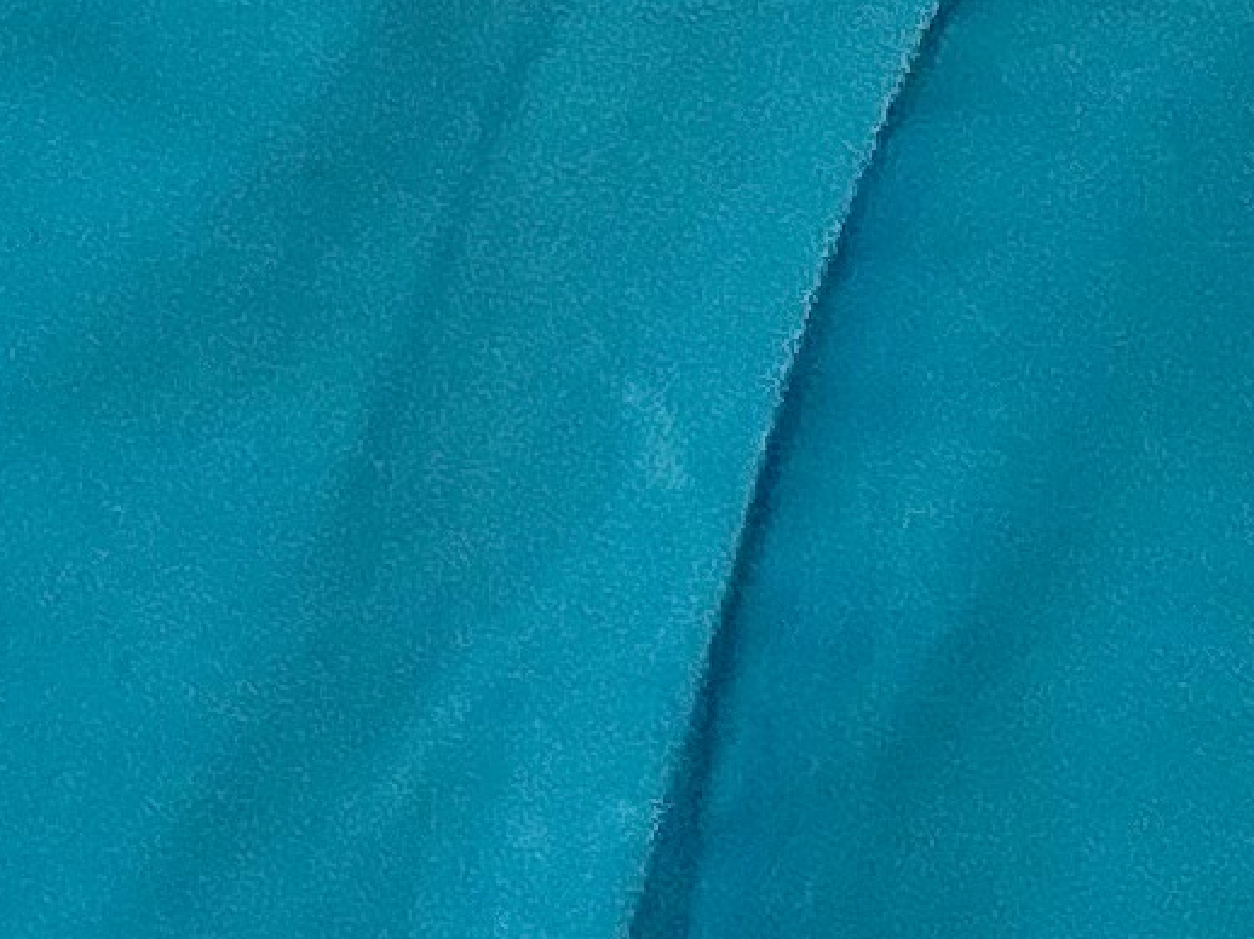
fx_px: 6481
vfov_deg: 7.6
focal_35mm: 179
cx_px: -1530
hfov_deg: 10.0
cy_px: -1505
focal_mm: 2.69
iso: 125
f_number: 1.9
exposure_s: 1/50
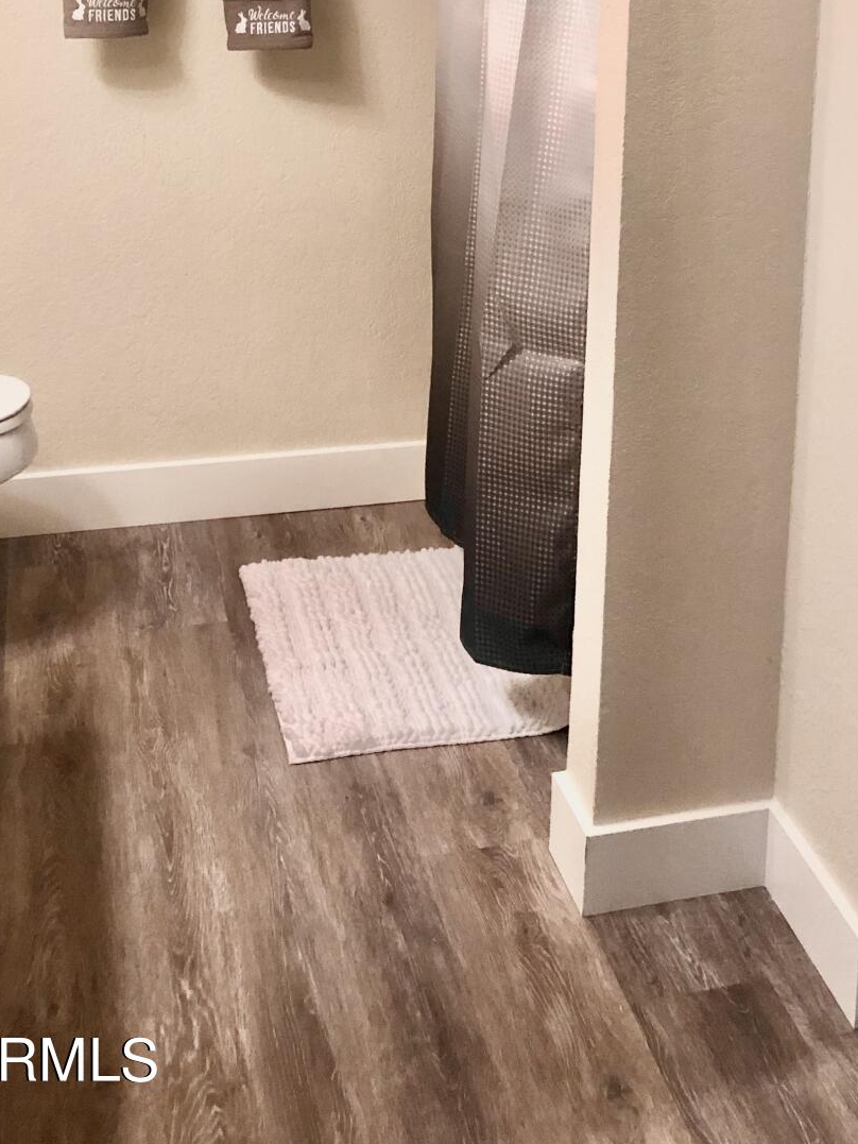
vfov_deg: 34.6
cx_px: 598
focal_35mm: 52
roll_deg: -2.0
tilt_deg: -10.5
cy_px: 96
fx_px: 1718
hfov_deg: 27.8
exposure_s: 1/15
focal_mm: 3.99
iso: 80
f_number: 1.8
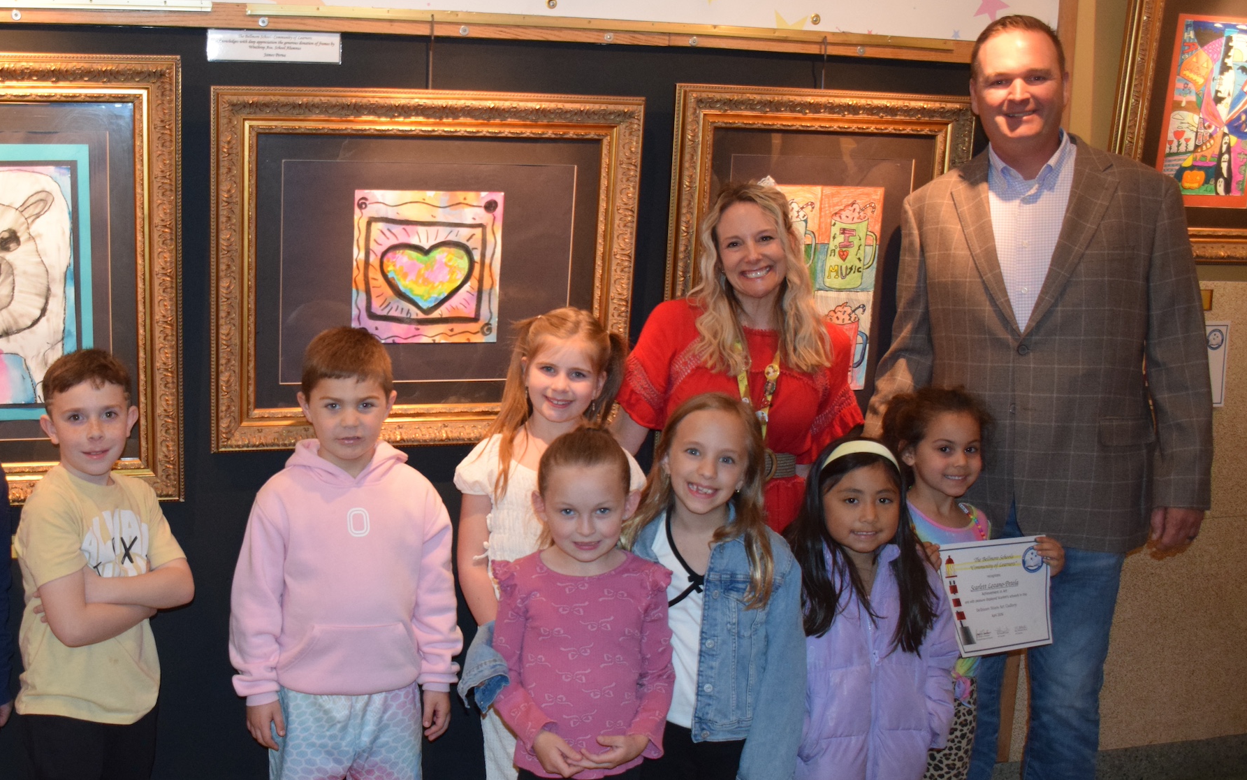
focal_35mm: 37
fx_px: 1258
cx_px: 420
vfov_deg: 34.4
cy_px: 380
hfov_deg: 51.8
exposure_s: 1/60
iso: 2000
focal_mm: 18
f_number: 3.5
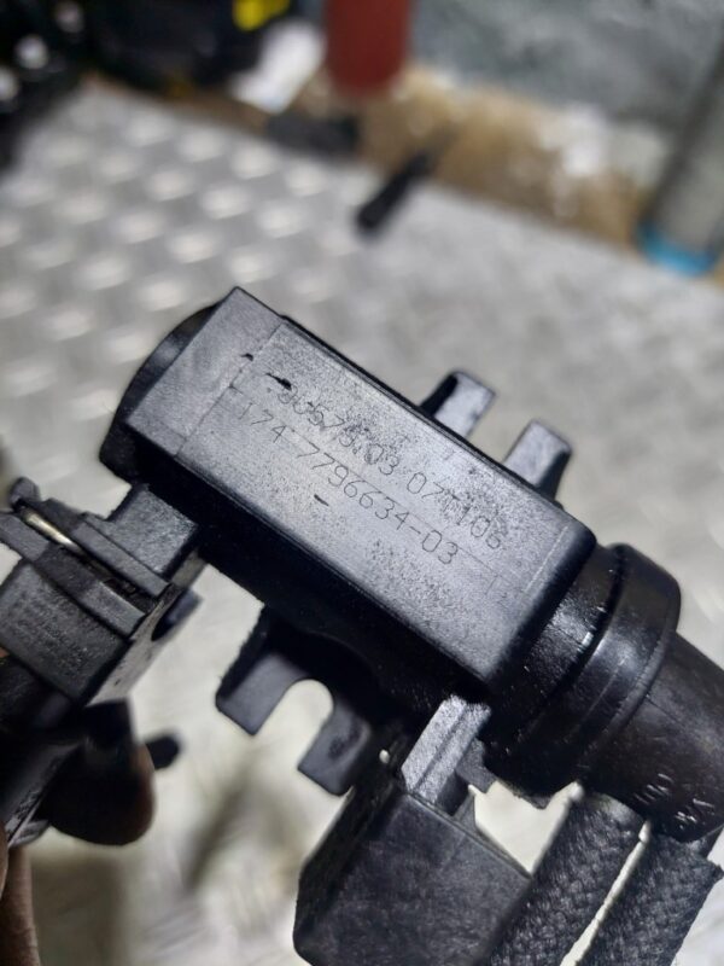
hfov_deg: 54.9
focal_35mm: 25
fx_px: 697
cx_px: 362
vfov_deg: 69.4
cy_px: 483
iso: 100
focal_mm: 5.23
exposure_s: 1/50
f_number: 1.8
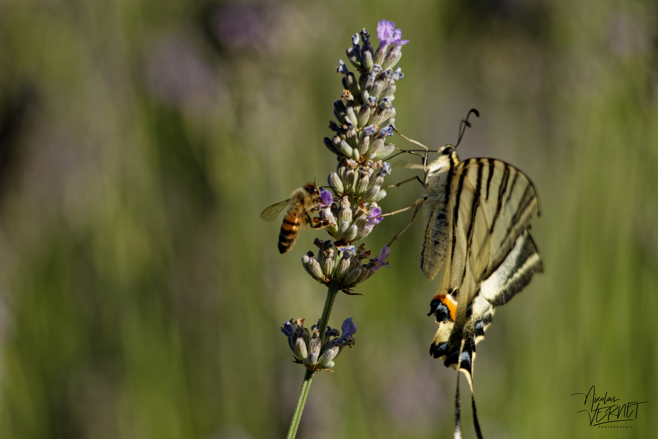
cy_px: 220
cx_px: 329
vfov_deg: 1.8
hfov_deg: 2.7
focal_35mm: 750
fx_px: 13708
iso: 100
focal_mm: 500
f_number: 6.3
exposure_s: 1/400
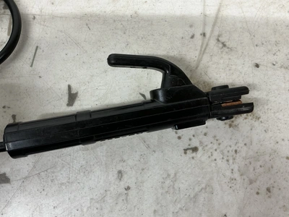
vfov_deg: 49.7
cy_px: 108
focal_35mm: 28
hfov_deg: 63.4
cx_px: 144
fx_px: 234
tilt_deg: -78.8
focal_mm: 3
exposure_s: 1/60
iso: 40
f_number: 1.8
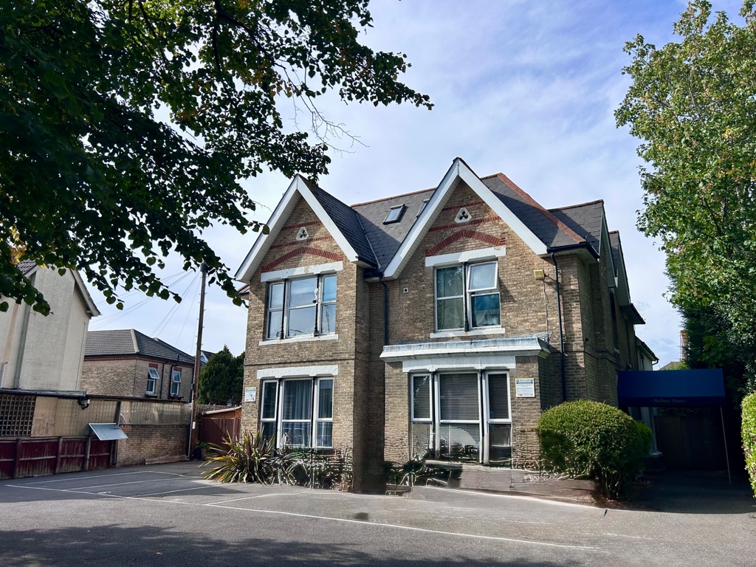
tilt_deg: +13.2
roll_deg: -0.1
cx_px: 378
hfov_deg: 67.3
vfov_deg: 53.1
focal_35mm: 26
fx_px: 568
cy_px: 284
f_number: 1.5
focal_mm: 5.7
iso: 50
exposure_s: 1/4444
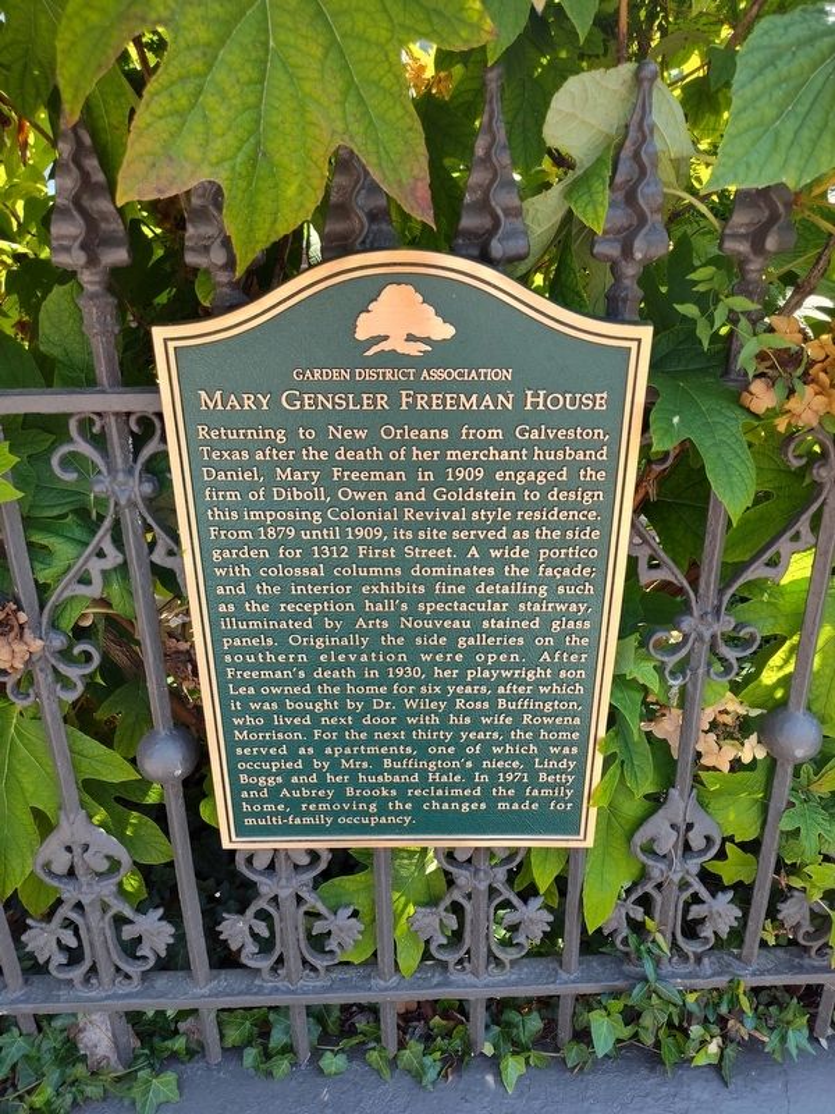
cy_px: 557
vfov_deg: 73.9
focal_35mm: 23
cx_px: 418
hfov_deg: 58.9
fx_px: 740
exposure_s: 1/200
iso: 105
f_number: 1.8
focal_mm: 5.56
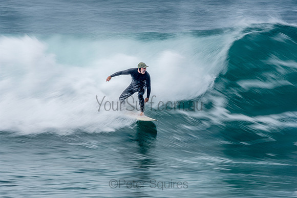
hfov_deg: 2.9
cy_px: 99
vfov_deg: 1.9
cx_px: 148
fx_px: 5941
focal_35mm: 720
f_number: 25
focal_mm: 480
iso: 100
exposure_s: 1/25
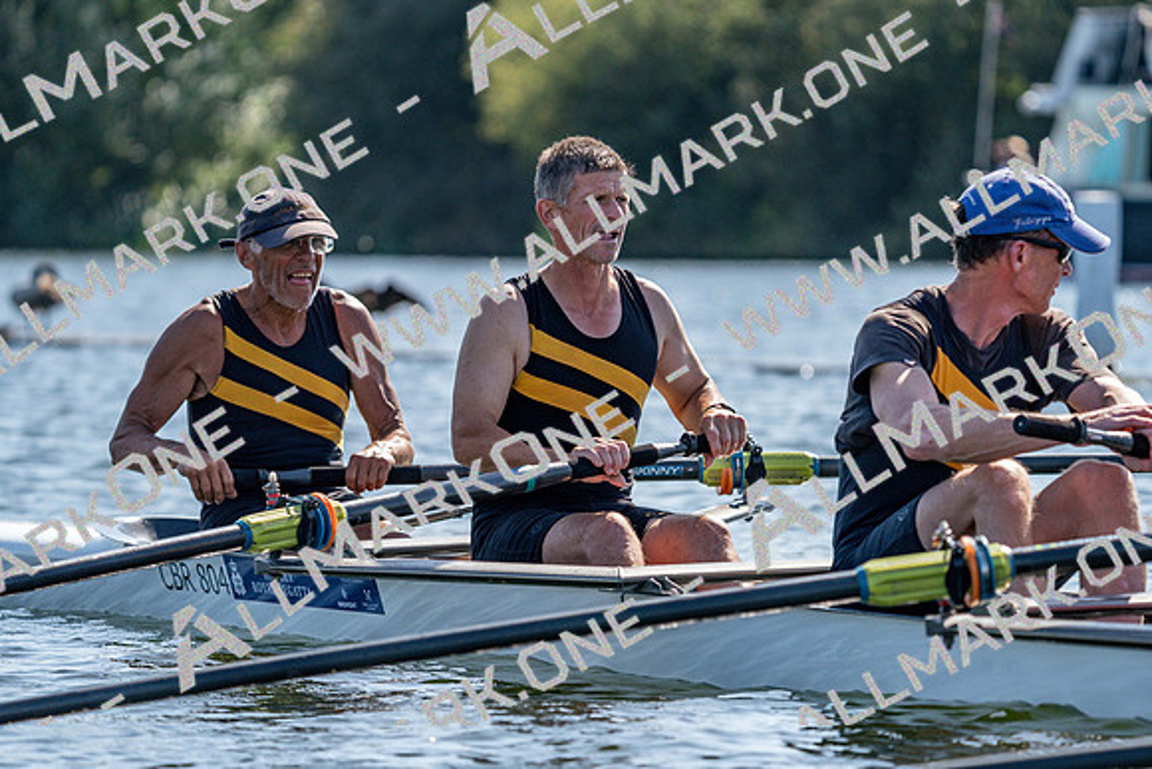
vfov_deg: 4.7
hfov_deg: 7.0
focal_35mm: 295
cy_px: 384
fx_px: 9442
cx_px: 576
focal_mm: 295
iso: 400
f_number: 5.6
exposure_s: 1/2000
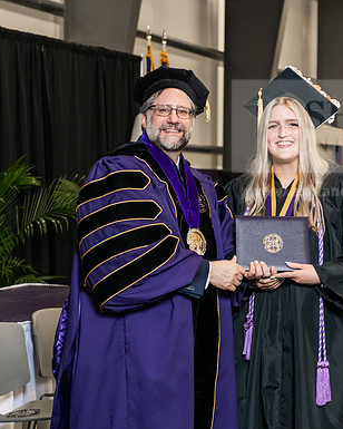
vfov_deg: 19.4
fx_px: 1256
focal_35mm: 99
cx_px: 198
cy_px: 214
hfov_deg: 15.5
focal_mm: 70
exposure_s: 1/200
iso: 2500
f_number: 5
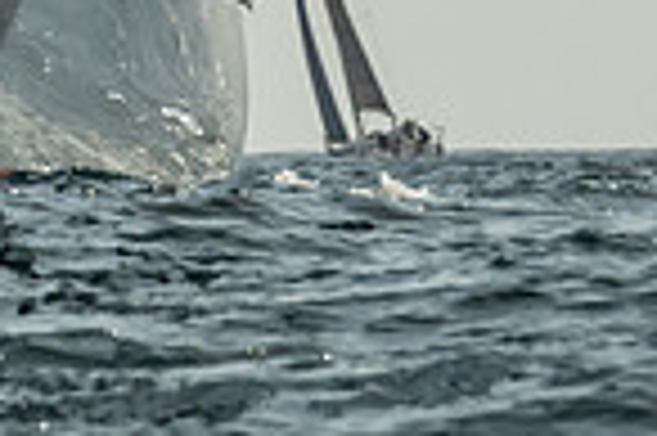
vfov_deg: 1.3
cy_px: -455
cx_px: -251
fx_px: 19068
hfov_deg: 2.0
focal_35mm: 1046
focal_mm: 200
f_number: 6.3
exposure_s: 1/1600
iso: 320
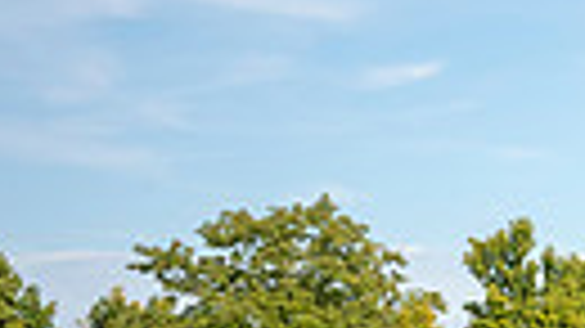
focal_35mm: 120
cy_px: 622
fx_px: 1861
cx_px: 1173
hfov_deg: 14.7
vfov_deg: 9.5
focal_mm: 24
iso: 640
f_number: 14
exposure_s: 1/400
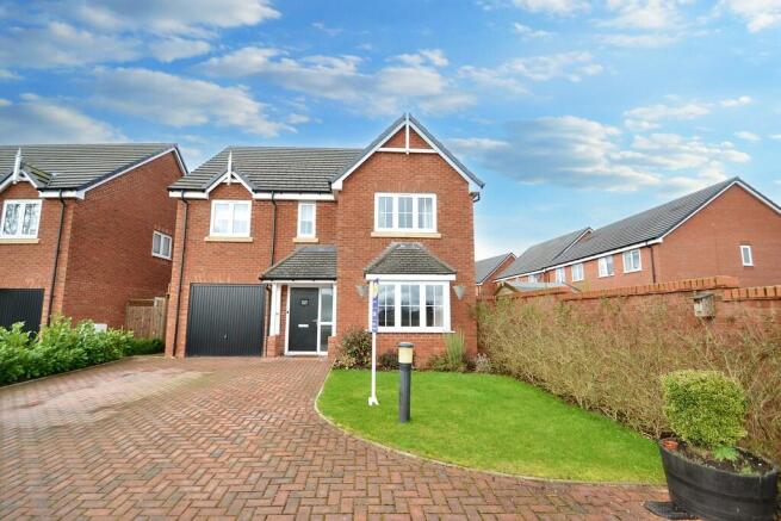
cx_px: 390
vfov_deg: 77.4
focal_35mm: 15
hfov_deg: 100.4
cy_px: 260
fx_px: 325
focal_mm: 10
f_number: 5
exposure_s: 1/200
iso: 100
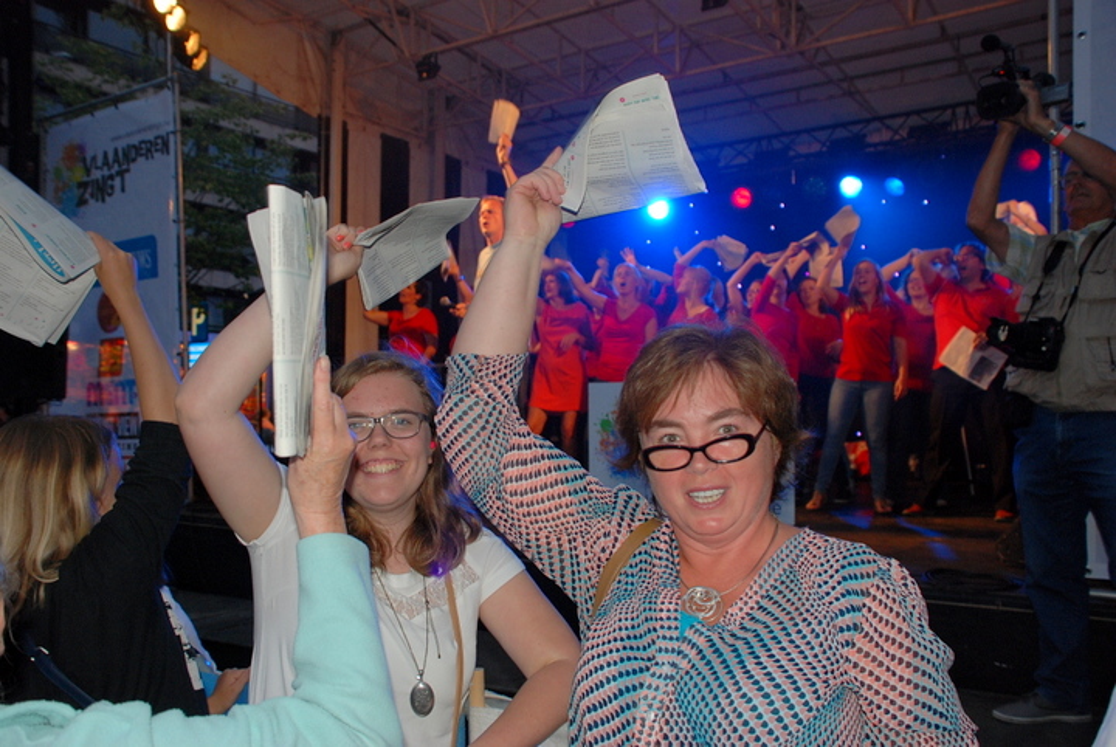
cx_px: 558
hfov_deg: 57.2
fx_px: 1024
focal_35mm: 33
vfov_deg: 40.1
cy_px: 374
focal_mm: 22
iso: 320
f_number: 3.8
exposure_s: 1/60
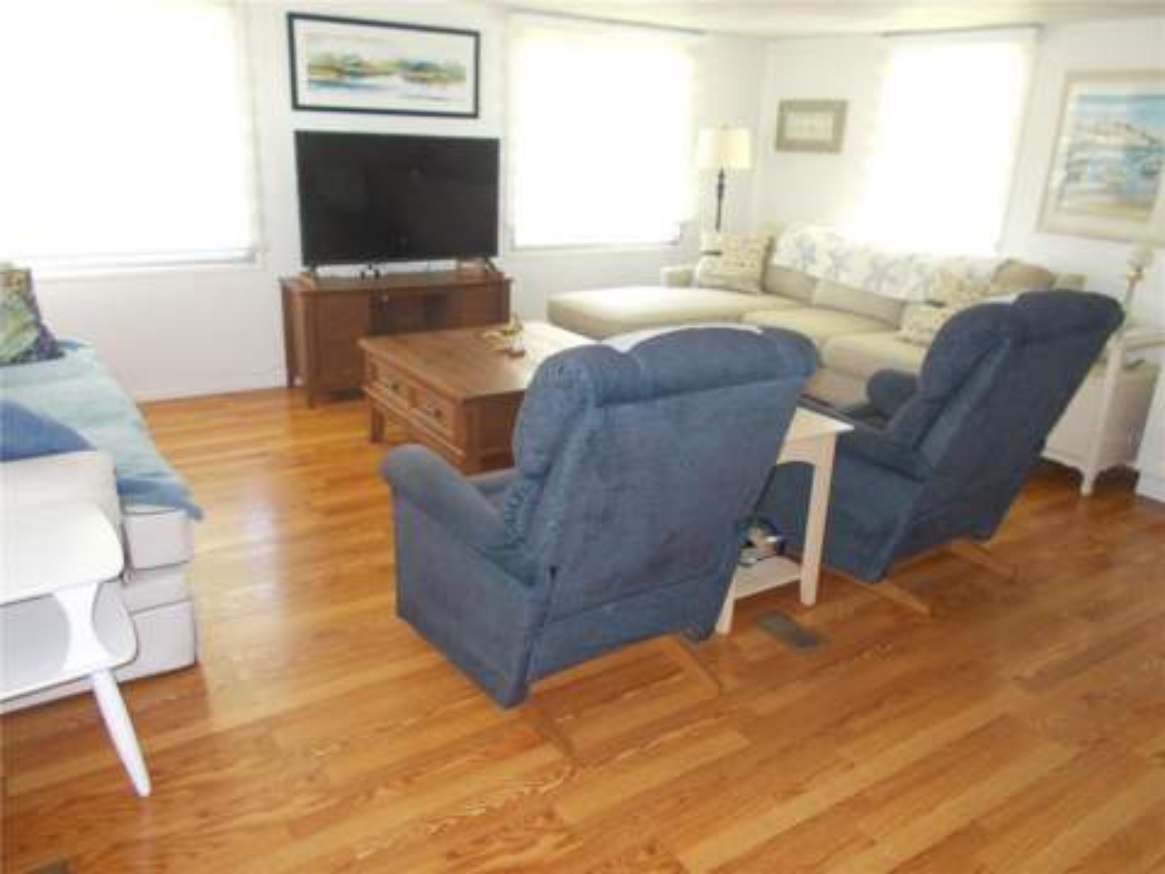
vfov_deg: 53.1
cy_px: 437
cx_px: 582
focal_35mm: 26
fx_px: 875
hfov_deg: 67.3
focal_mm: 4.6
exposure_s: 1/30
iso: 250
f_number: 3.2
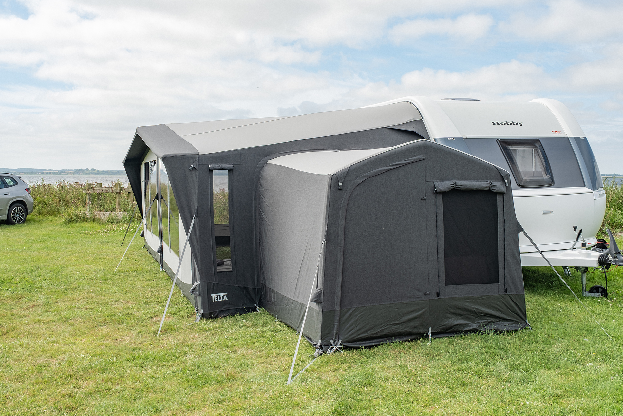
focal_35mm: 34
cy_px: 208
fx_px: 588
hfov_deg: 55.8
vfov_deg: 38.9
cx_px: 312
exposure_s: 1/110
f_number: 5.6
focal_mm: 22.7
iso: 125
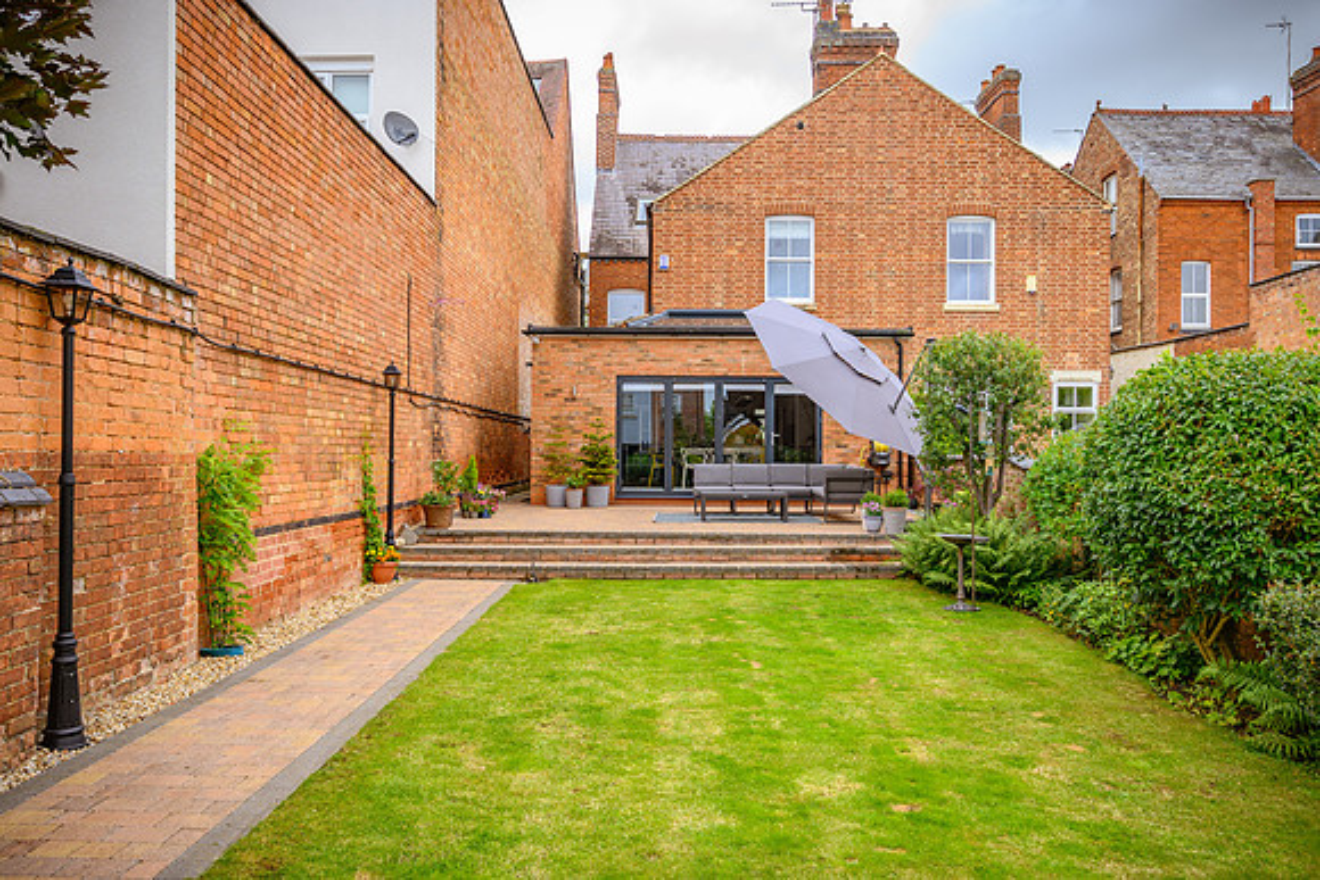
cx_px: 660
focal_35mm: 26
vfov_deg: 49.6
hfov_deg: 69.4
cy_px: 440
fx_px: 954
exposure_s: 1/60
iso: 100
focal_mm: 26
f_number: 8
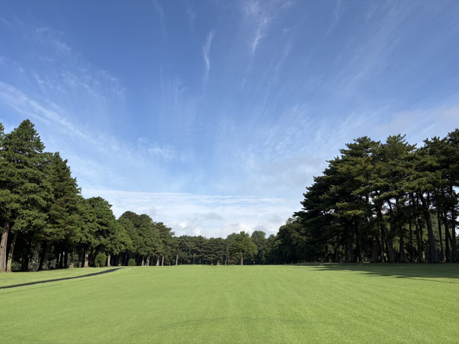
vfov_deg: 53.1
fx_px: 345
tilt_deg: +14.7
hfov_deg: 67.3
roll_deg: +0.9
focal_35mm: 26
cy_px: 172
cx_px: 230
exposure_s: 1/4608
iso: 50
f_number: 1.6
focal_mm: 5.96
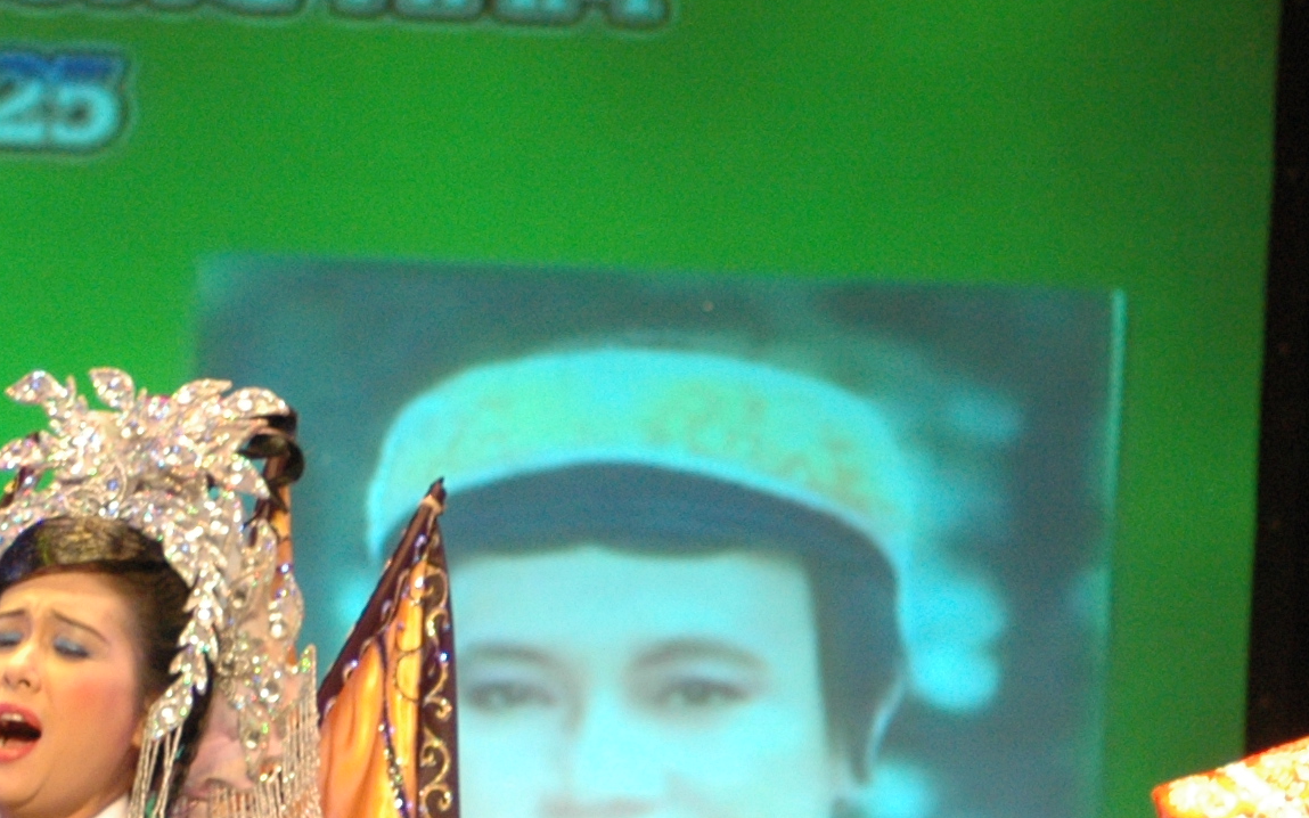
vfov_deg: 4.7
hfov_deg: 7.5
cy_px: 712
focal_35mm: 280
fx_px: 9988
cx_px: 719
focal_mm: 70
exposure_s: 1/50
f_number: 4
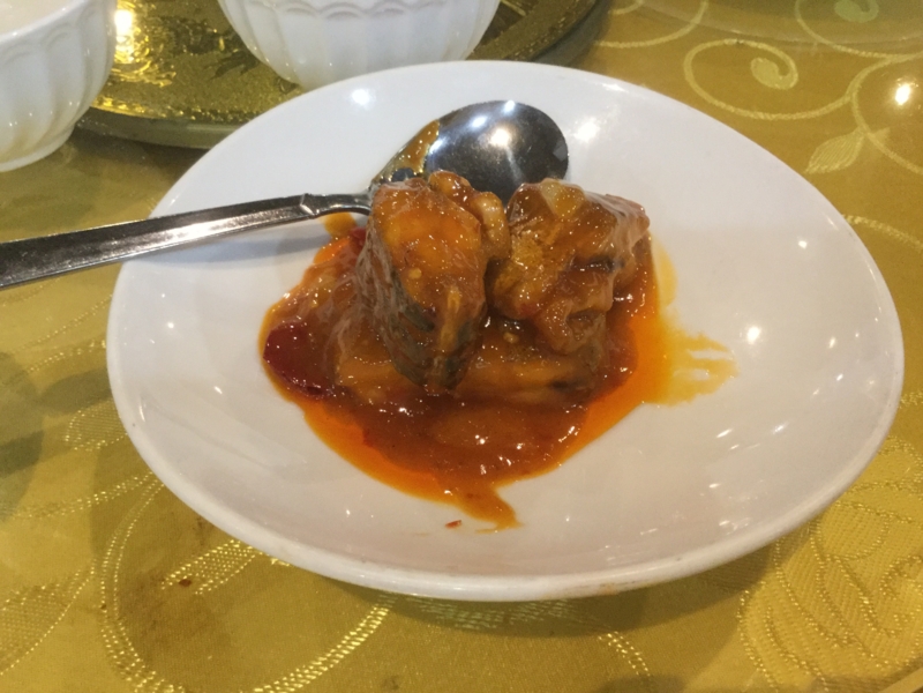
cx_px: 462
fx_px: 827
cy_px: 346
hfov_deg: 58.4
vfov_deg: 45.4
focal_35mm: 31
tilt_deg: -46.9
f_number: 2.4
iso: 250
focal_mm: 3.3
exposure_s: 1/33
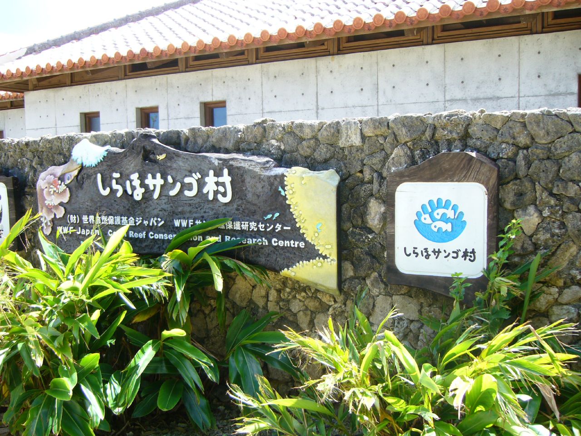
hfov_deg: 52.6
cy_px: 218
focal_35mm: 35
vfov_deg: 40.7
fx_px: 587
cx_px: 290
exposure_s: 1/200
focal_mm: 5.8
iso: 80
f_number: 2.8
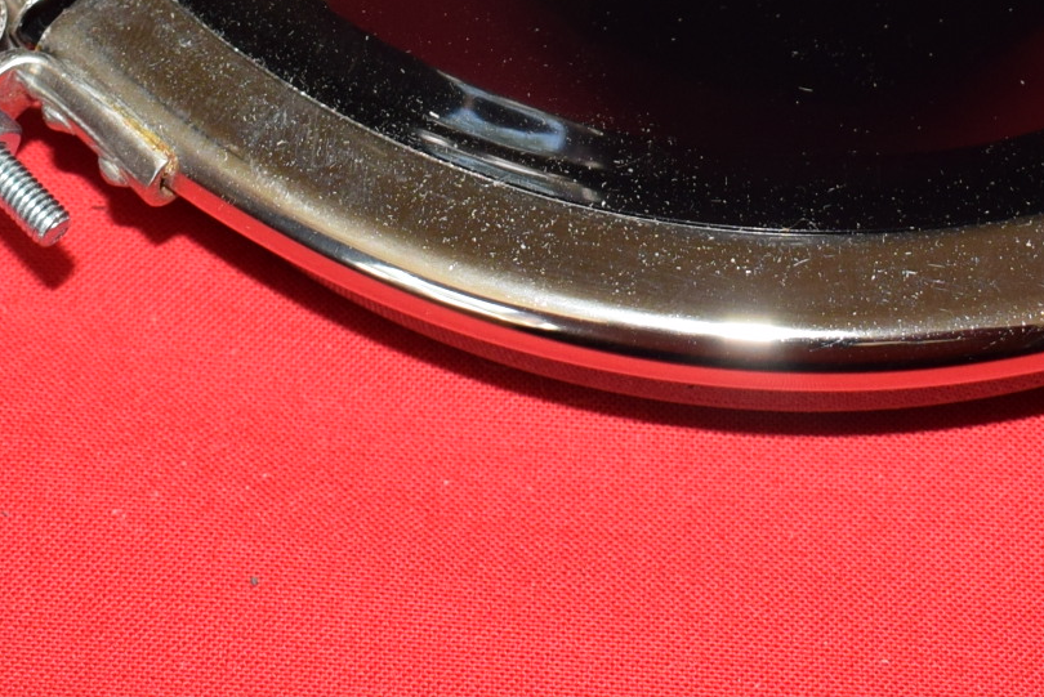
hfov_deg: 15.4
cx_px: 639
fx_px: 3859
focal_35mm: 133
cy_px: -432
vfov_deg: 9.9
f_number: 5
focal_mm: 24
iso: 400
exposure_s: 1/200
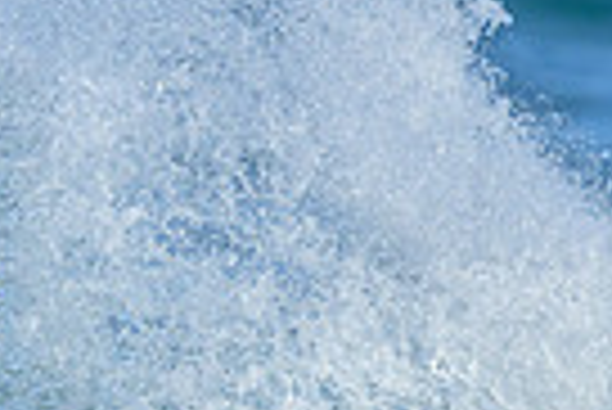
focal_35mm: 4267
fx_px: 72615
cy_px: 694
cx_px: -450
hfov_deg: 0.5
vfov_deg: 0.3
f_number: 6.3
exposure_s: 1/2000
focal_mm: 800
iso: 500
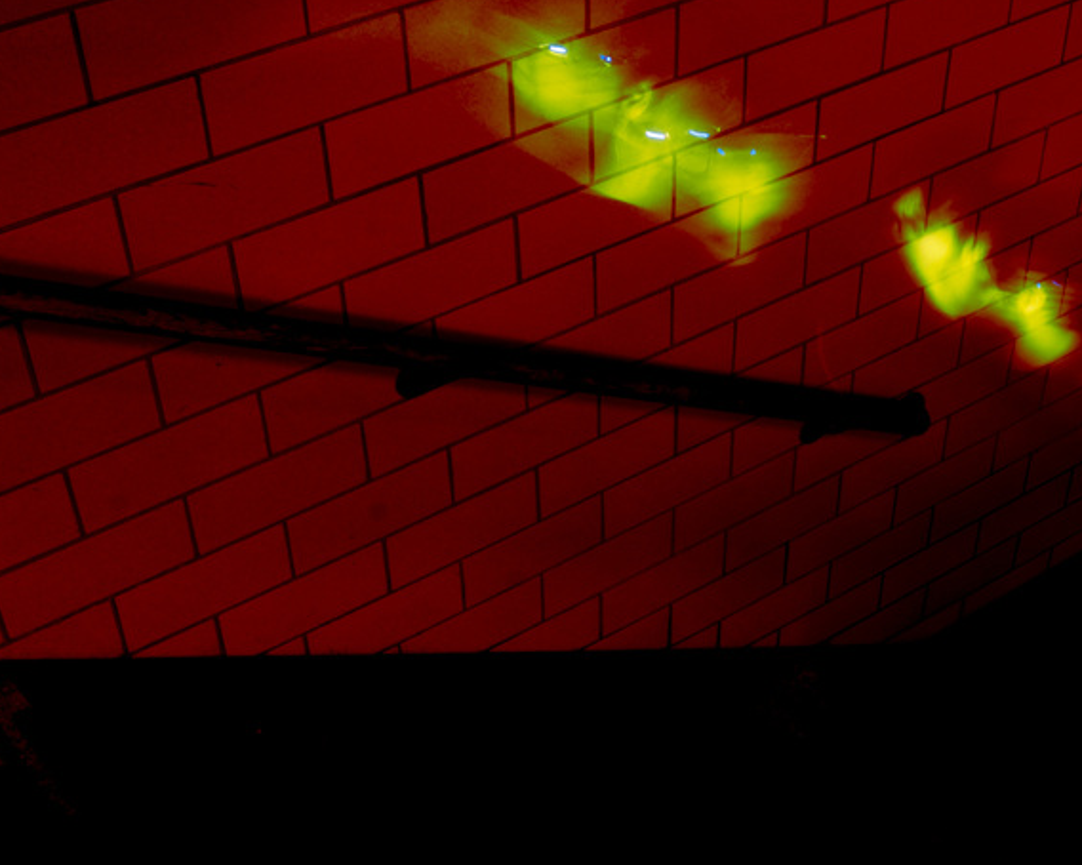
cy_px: 615
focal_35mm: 63
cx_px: 928
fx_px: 2017
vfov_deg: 24.0
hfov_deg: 29.1
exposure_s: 15
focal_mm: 18
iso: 100
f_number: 22
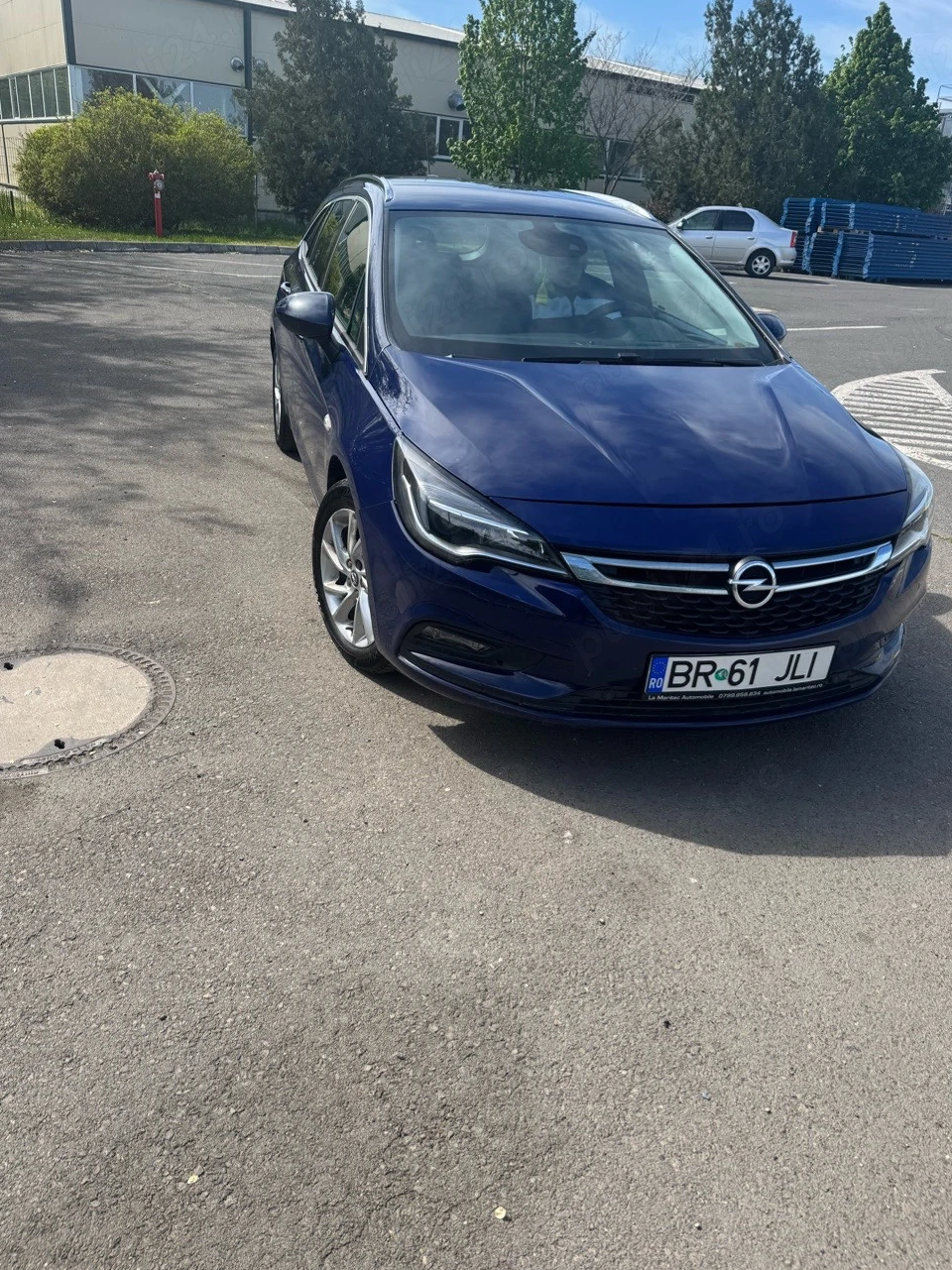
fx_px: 917
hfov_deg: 54.9
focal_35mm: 25
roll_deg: -4.4
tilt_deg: -24.0
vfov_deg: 69.4
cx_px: 487
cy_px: 622
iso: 80
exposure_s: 1/1923
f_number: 1.78
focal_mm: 6.76
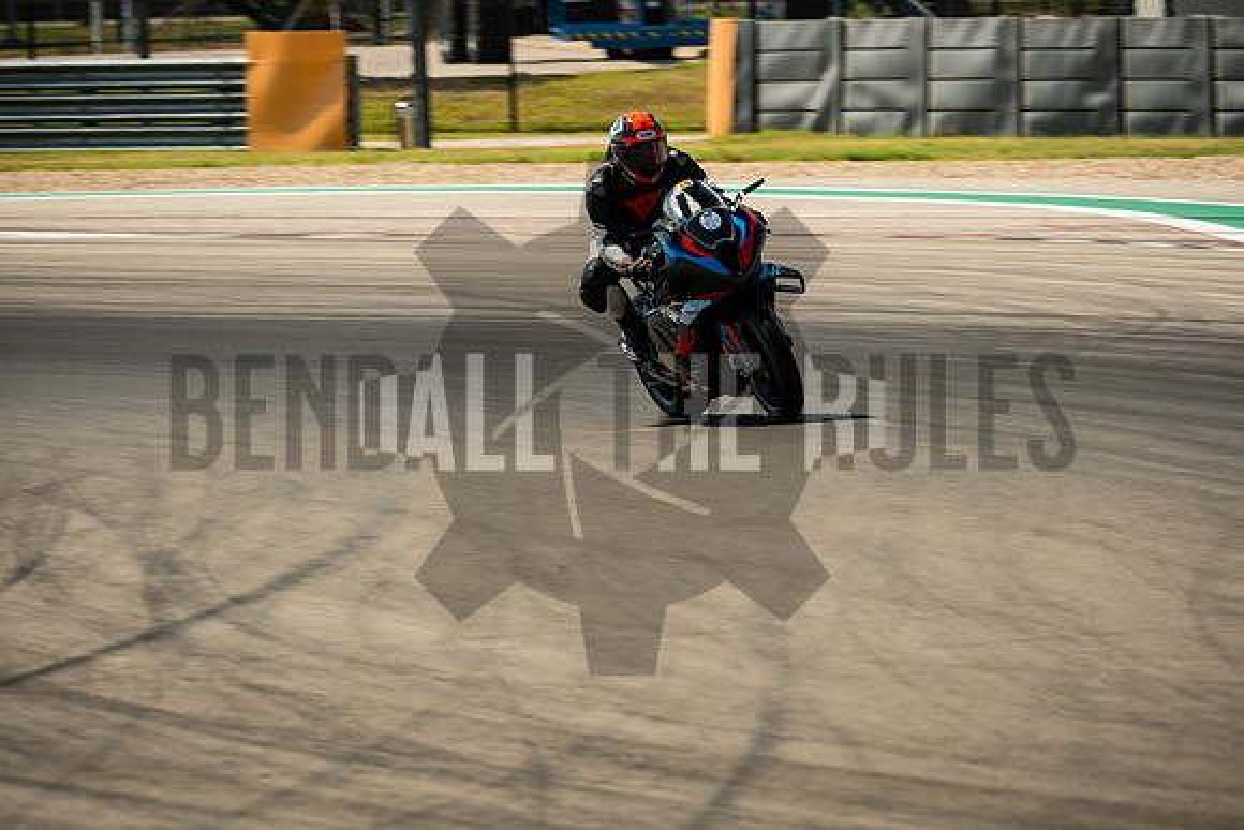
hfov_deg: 4.9
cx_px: 622
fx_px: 14516
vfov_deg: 3.3
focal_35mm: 420
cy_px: 415
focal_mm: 280
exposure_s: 1/250
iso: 160
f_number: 7.1
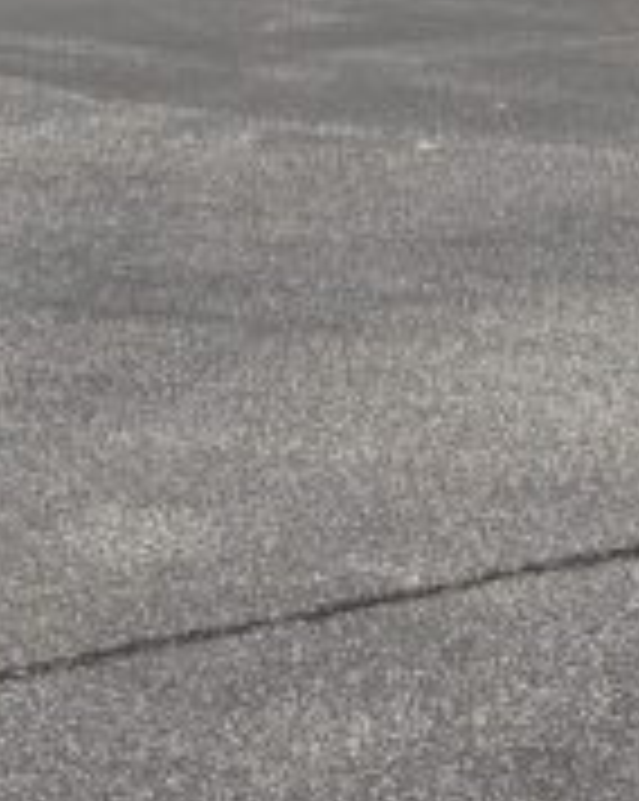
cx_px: 670
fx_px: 3457
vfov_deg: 12.2
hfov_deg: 10.5
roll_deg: +1.0
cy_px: -580
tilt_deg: +2.3
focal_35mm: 146
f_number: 1.6
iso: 50
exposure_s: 1/3125
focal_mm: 5.96
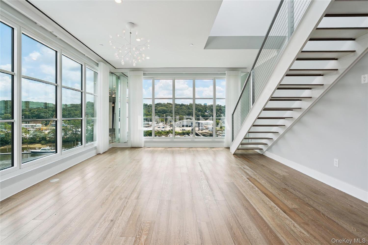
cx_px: 184
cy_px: 122
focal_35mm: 16
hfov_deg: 96.7
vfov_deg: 73.7
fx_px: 164
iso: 80
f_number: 9
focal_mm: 16
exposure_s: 1/80
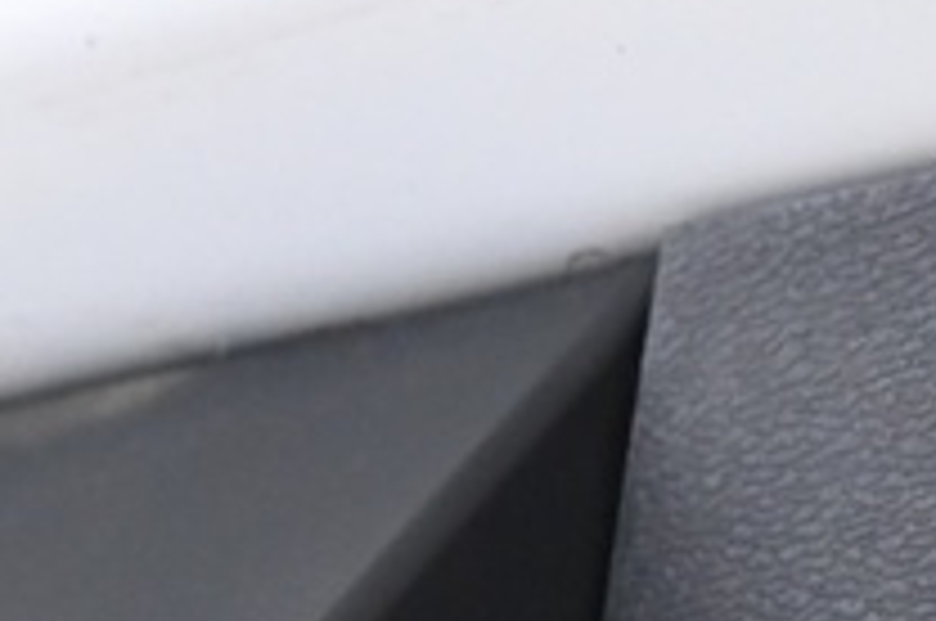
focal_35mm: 297
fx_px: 7710
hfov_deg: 6.8
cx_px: 1701
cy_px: 1066
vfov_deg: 4.6
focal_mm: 38
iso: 2000
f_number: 4
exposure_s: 1/80
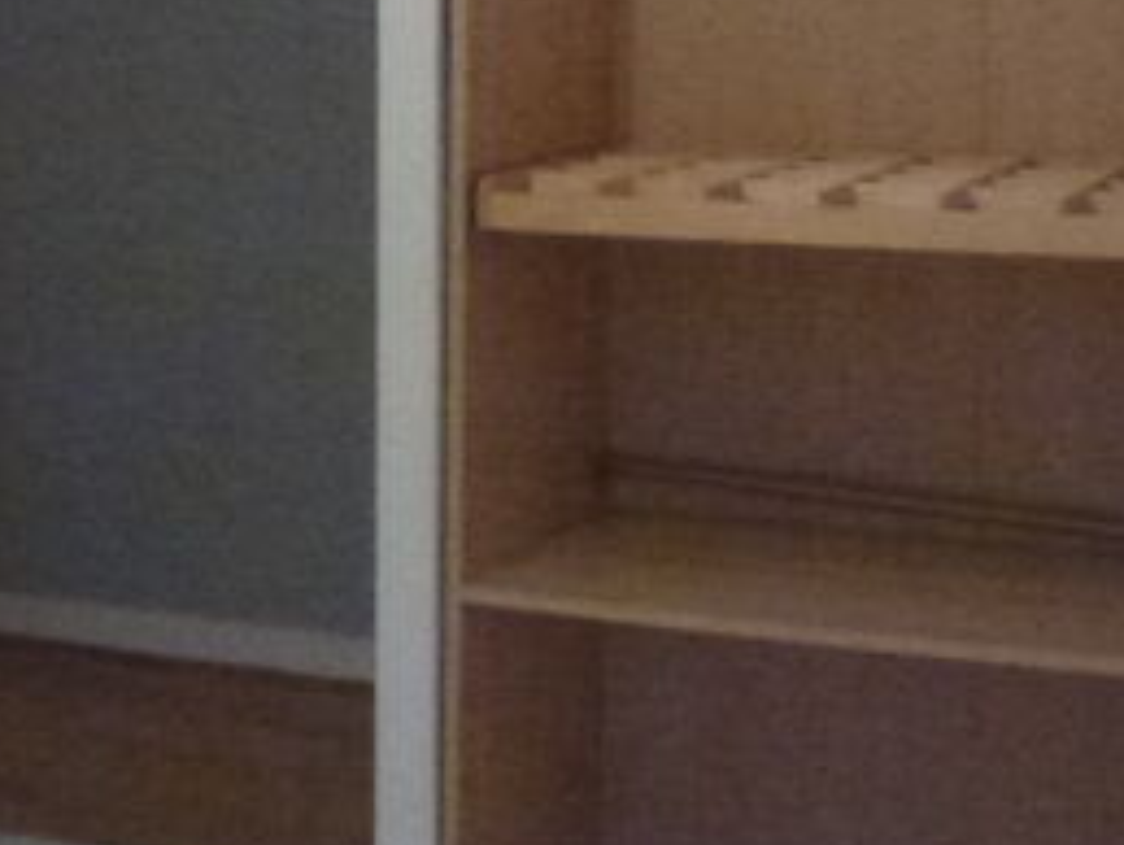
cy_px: 135
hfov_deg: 19.8
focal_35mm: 93
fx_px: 3023
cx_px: -235
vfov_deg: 15.8
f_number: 3.3
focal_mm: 4.3
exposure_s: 1/25
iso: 800
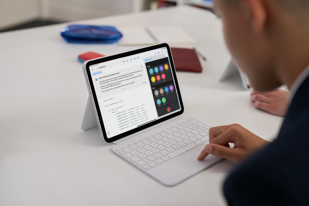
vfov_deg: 27.0
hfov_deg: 39.6
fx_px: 429
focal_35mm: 50
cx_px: 154
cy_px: 103
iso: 800
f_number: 2.5
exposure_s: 1/250
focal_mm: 50
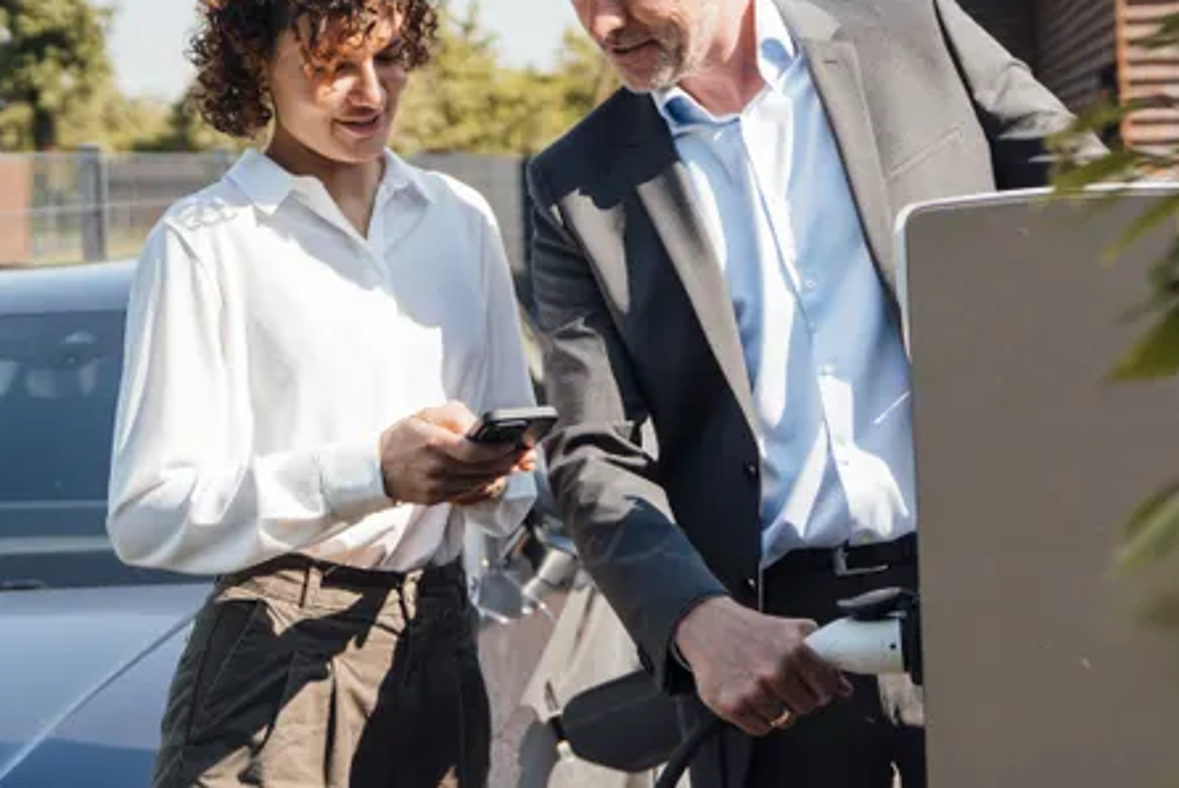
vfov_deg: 17.6
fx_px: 2523
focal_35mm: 77
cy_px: 189
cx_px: 796
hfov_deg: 26.1
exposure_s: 1/6400
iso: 800
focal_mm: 38
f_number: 2.8
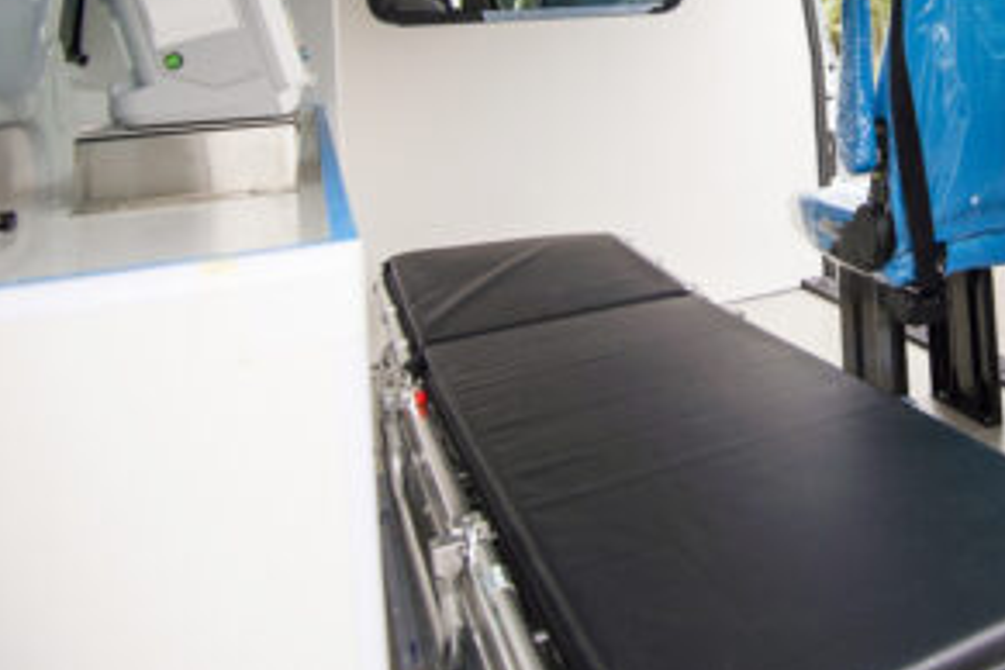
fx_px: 921
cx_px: 888
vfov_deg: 36.6
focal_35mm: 33
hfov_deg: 51.2
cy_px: 29
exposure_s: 1/320
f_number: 4
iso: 100
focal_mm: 16
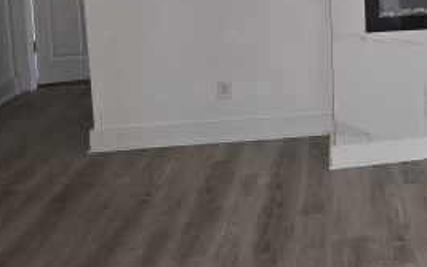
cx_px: 522
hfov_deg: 28.7
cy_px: -5
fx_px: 710
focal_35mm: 61
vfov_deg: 20.6
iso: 50
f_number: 1.7
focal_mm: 6.3
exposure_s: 1/60
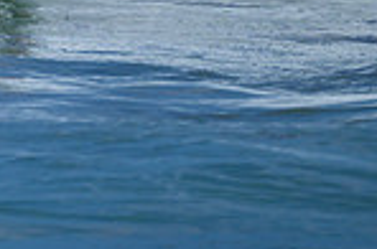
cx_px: -390
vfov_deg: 0.3
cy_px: -175
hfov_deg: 0.5
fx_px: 44829
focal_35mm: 4290
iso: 280
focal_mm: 800
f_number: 6.3
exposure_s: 1/2500
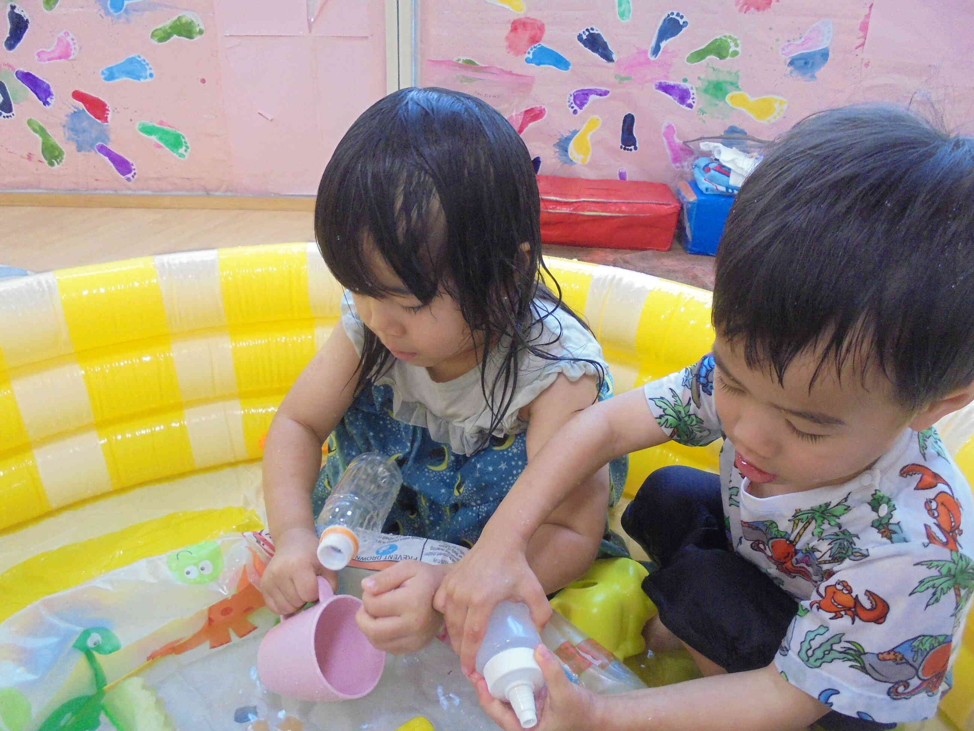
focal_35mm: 26
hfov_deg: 67.3
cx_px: 487
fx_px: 732
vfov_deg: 53.1
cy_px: 366
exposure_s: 1/30
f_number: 3.5
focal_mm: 4.6
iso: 100
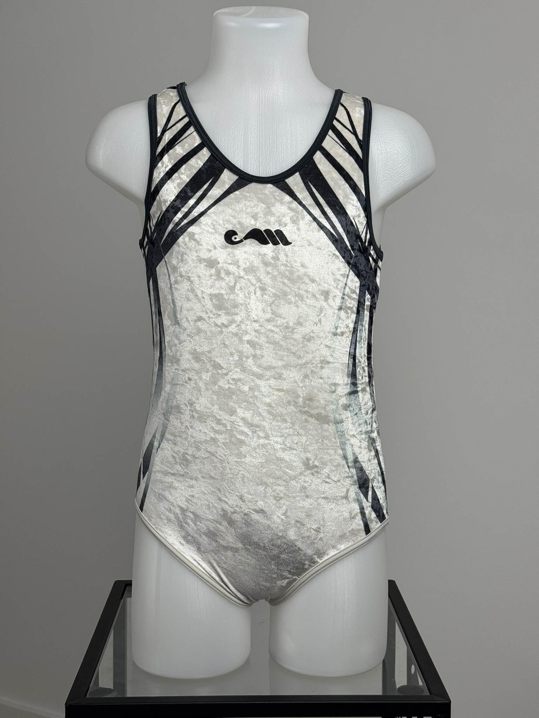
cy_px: 359
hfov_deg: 30.3
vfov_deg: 39.7
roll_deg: -0.1
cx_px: 270
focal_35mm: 48
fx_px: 997
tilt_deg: -5.8
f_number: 1.78
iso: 50
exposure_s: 1/164
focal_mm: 6.76
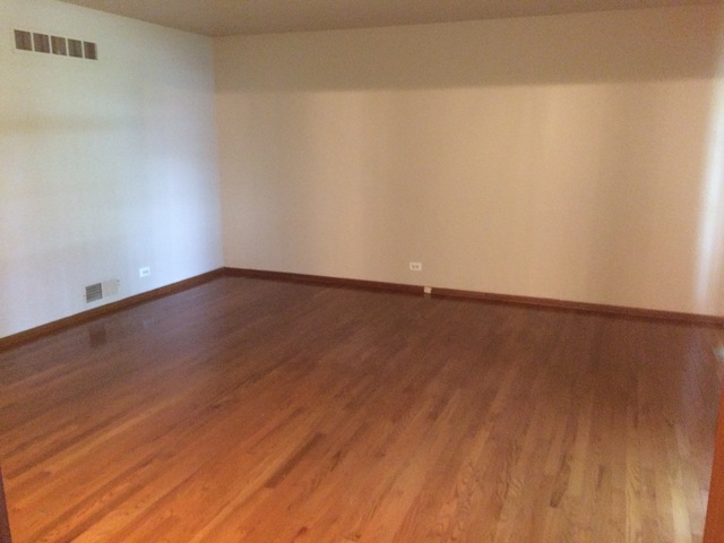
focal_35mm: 29
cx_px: 362
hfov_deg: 61.7
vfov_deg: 48.2
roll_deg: +0.2
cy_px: 272
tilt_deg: -10.6
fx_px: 607
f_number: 2.2
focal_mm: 4.15
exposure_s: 1/15
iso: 400
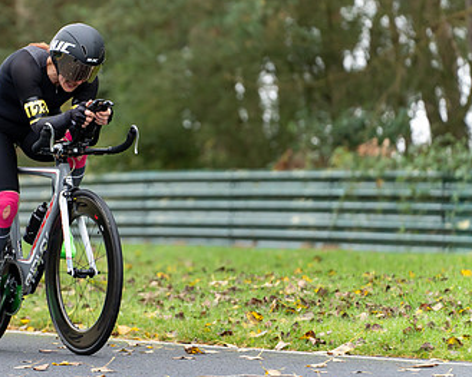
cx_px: 66
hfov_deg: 6.5
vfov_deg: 5.2
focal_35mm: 298
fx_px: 4162
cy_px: 158
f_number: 3.5
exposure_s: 1/1000
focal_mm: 180
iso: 2000
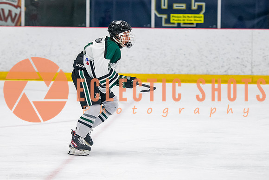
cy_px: 94
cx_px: 119
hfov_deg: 10.9
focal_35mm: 189
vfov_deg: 7.3
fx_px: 1413
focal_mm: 116
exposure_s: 1/640
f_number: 3.2
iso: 2000
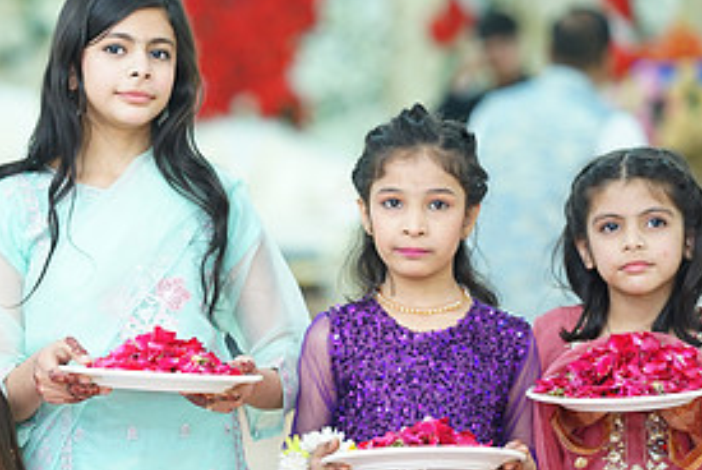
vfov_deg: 7.7
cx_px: 143
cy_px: 331
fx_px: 3494
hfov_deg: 11.4
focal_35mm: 179
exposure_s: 1/160
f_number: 1.7
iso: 640
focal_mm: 85
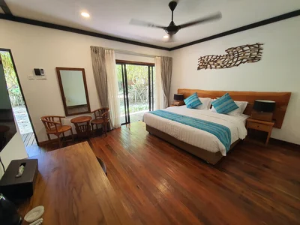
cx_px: 150
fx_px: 113
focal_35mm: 13
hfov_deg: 106.2
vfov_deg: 89.9
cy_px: 112
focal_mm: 1.8
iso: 125
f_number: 2.2
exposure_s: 1/50
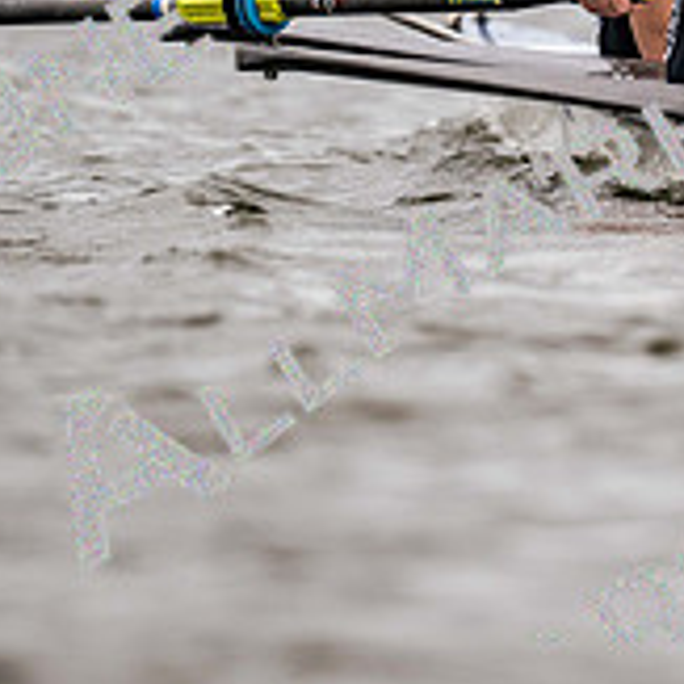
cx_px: 915
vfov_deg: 1.0
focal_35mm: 1819
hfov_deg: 1.0
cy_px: -78
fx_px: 40665
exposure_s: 1/2500
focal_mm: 600
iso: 320
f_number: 4
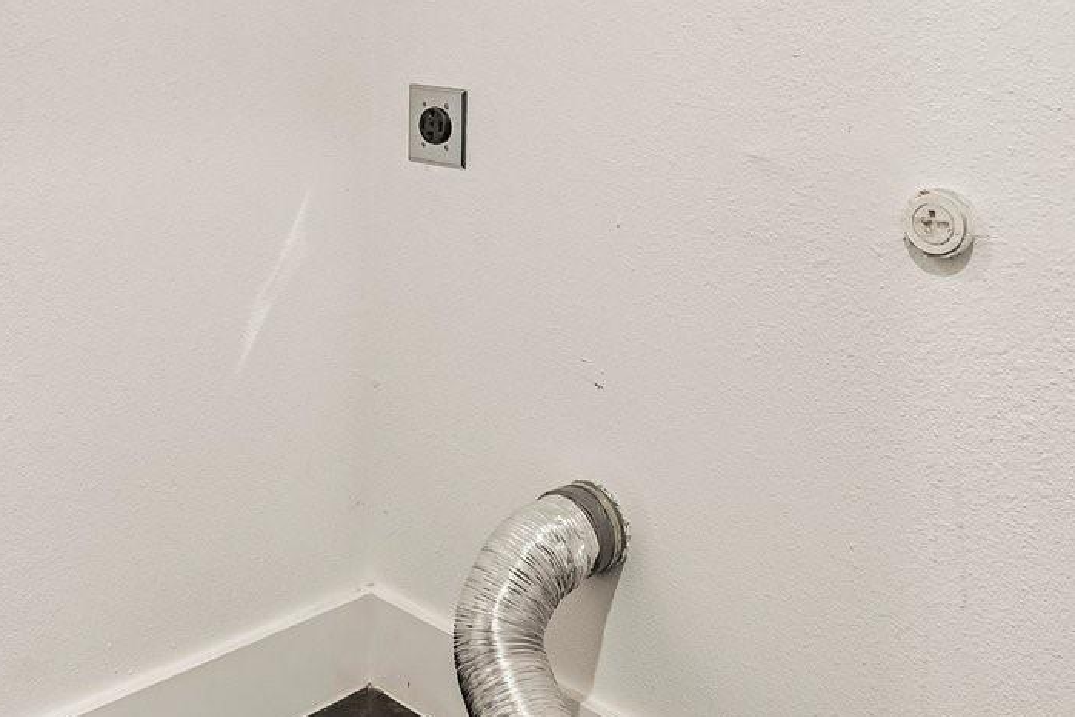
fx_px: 1268
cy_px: -22
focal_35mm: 42
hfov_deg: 44.7
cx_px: 300
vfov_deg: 29.2
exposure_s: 1/4
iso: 250
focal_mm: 14.5
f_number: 9
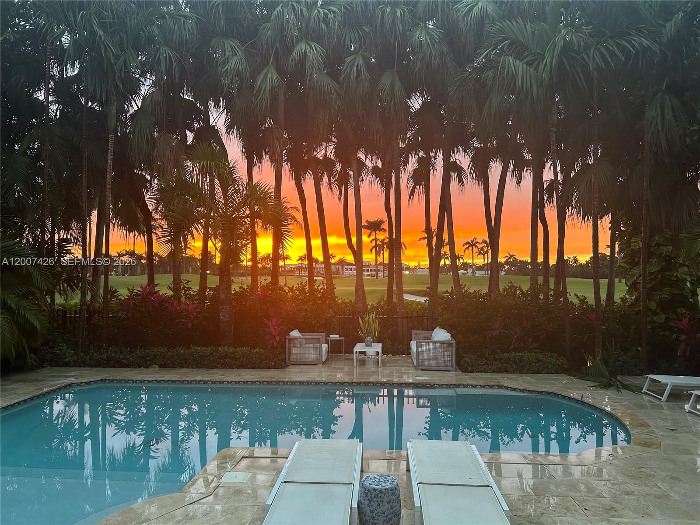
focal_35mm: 26
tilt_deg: +1.1
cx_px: 350
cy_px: 262
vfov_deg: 53.1
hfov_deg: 67.3
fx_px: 526
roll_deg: +0.2
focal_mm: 5.7
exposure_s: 1/121
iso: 100
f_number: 1.5
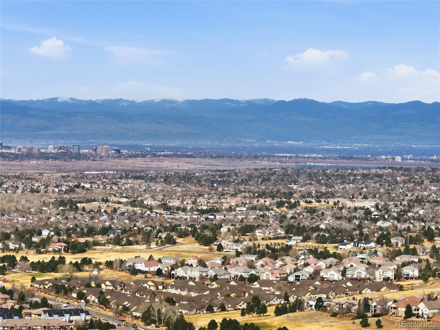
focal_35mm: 166
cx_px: 220
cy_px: 165
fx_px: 2110
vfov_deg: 8.9
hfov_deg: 11.9
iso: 100
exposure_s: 1/1000
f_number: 3.4
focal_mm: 30.7
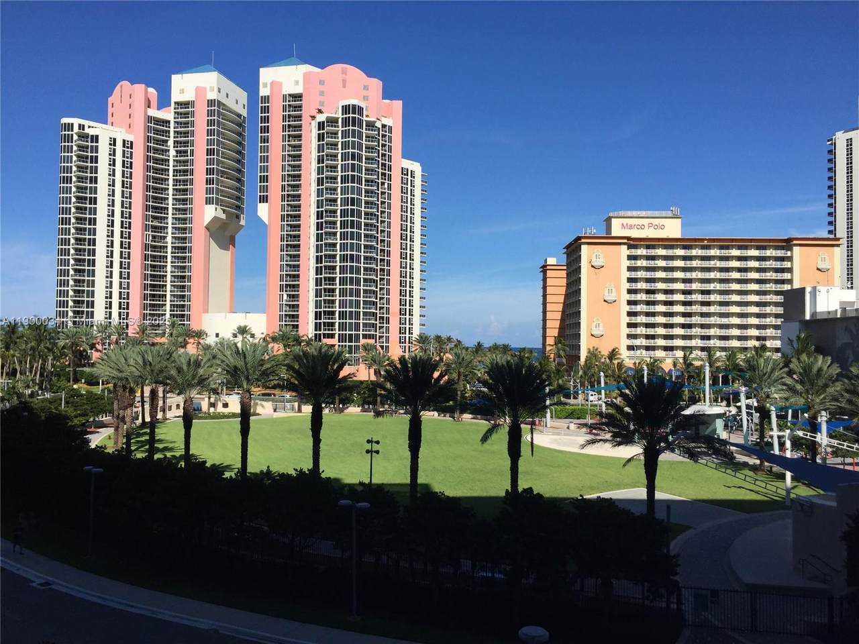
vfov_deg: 48.2
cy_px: 322
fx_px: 720
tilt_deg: +2.1
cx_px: 430
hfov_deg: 61.7
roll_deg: -2.9
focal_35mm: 29
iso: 32
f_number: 2.2
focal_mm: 4.15
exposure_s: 1/3597
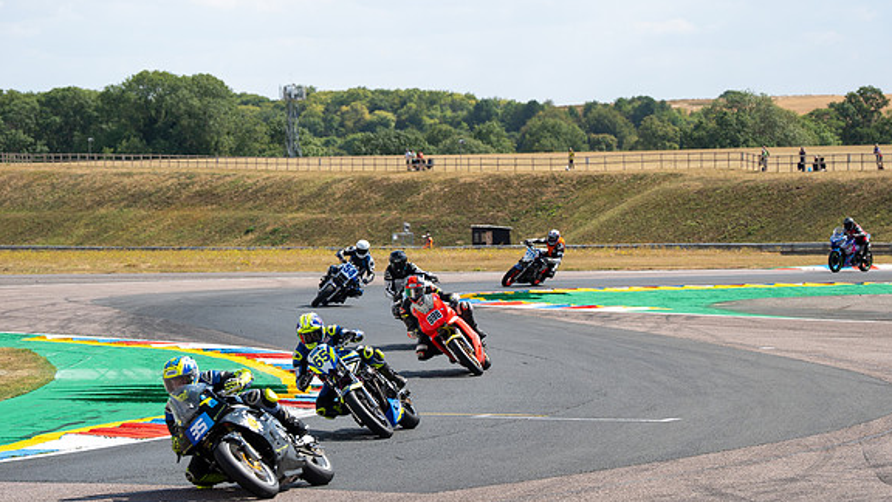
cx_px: 454
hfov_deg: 13.4
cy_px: 254
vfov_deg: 7.5
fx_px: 3808
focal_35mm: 161
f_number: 7.1
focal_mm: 150
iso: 125
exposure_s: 1/500
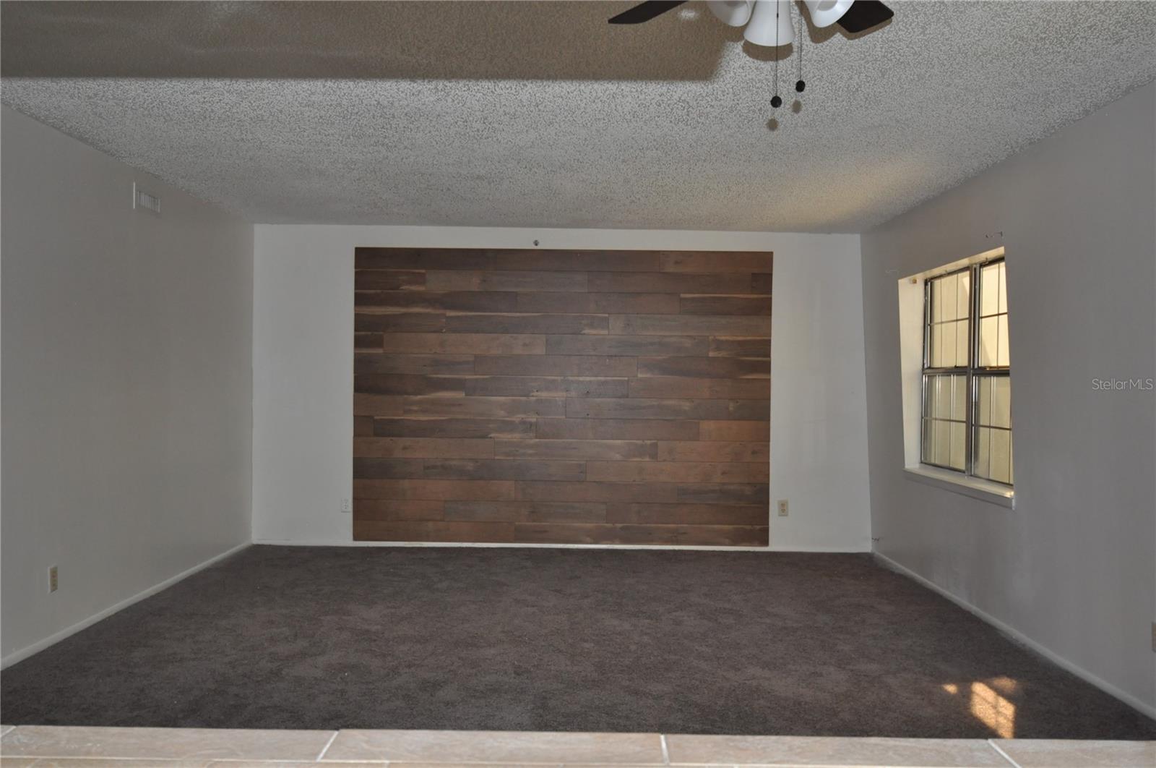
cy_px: 384
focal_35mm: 33
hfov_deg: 57.3
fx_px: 1058
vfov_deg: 39.9
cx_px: 578
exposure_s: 1/60
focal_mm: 22
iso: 800
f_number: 4.5
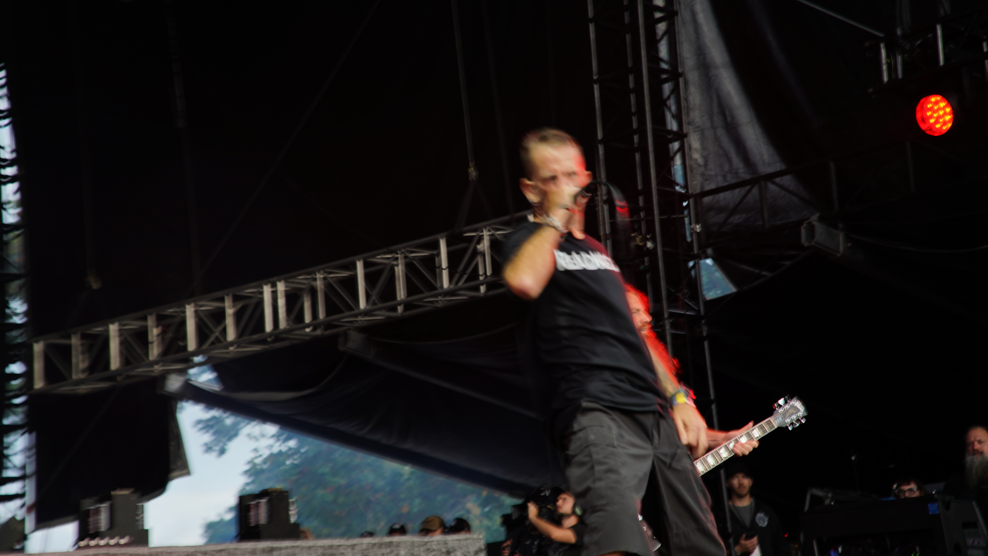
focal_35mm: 81
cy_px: 278
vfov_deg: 14.9
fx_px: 2122
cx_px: 494
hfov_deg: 26.2
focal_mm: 77
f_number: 4.5
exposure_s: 1/40
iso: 100
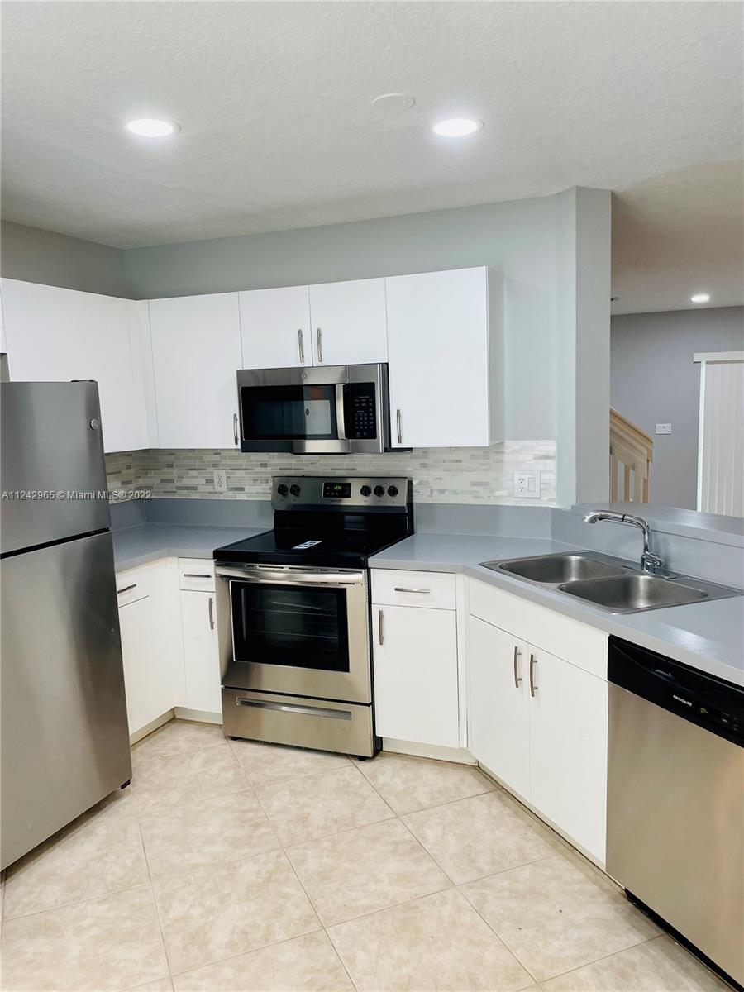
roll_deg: +2.1
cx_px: 372
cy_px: 496
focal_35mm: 26
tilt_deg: -8.8
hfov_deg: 53.1
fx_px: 745
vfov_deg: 67.3
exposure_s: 1/60
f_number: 1.6
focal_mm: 4.2
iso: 64
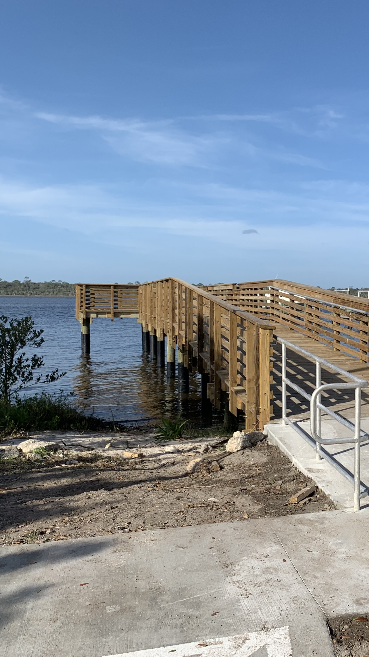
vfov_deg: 52.8
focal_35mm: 38
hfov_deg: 29.6
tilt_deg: -6.0
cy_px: 328
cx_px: 345
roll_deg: -1.7
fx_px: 661
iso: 25
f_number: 1.8
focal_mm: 4.25
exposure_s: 1/2681
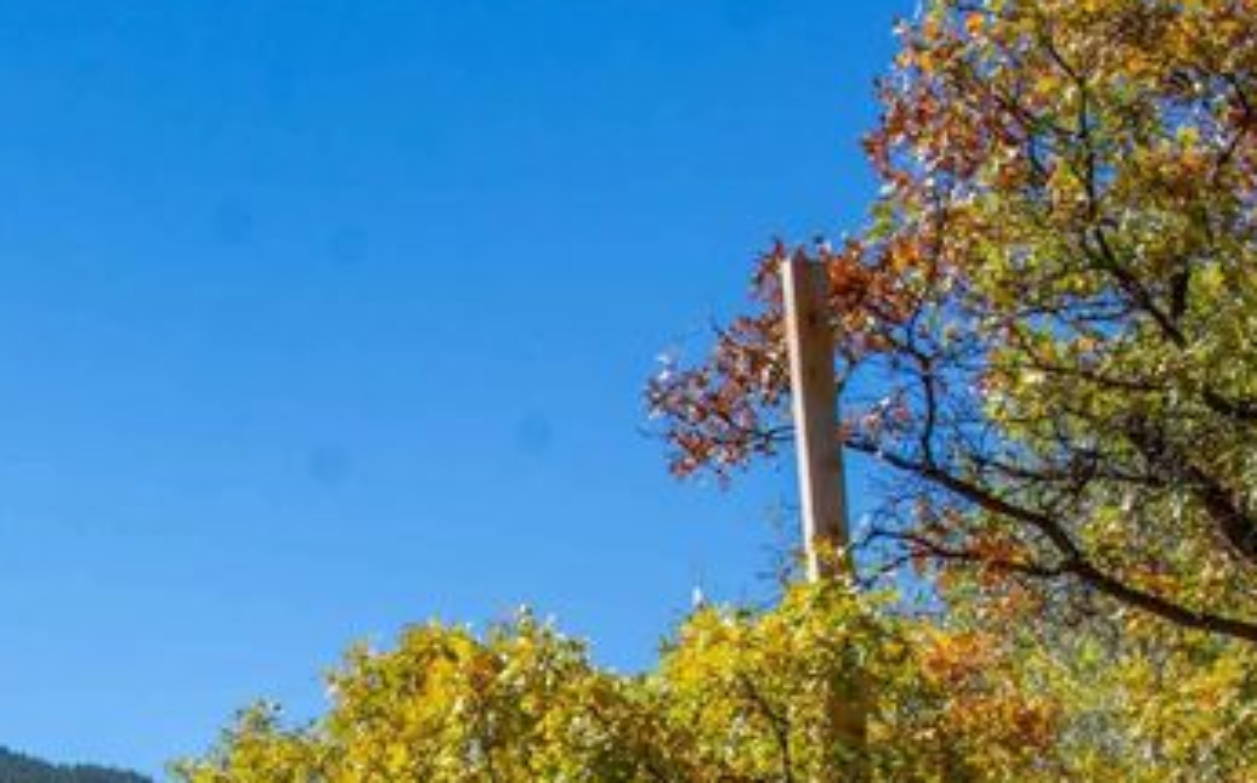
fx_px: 3731
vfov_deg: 11.8
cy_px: 847
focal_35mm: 109
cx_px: -448
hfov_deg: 17.7
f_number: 10
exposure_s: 1/250
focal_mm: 24
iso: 250
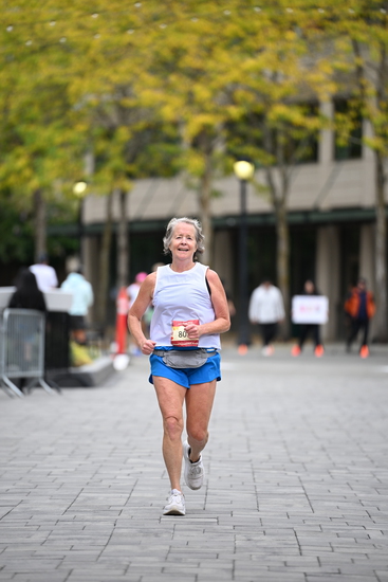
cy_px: 291
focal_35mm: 200
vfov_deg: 10.3
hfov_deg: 6.9
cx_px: 194
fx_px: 3231
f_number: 2.8
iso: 640
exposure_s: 1/2500
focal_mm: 200
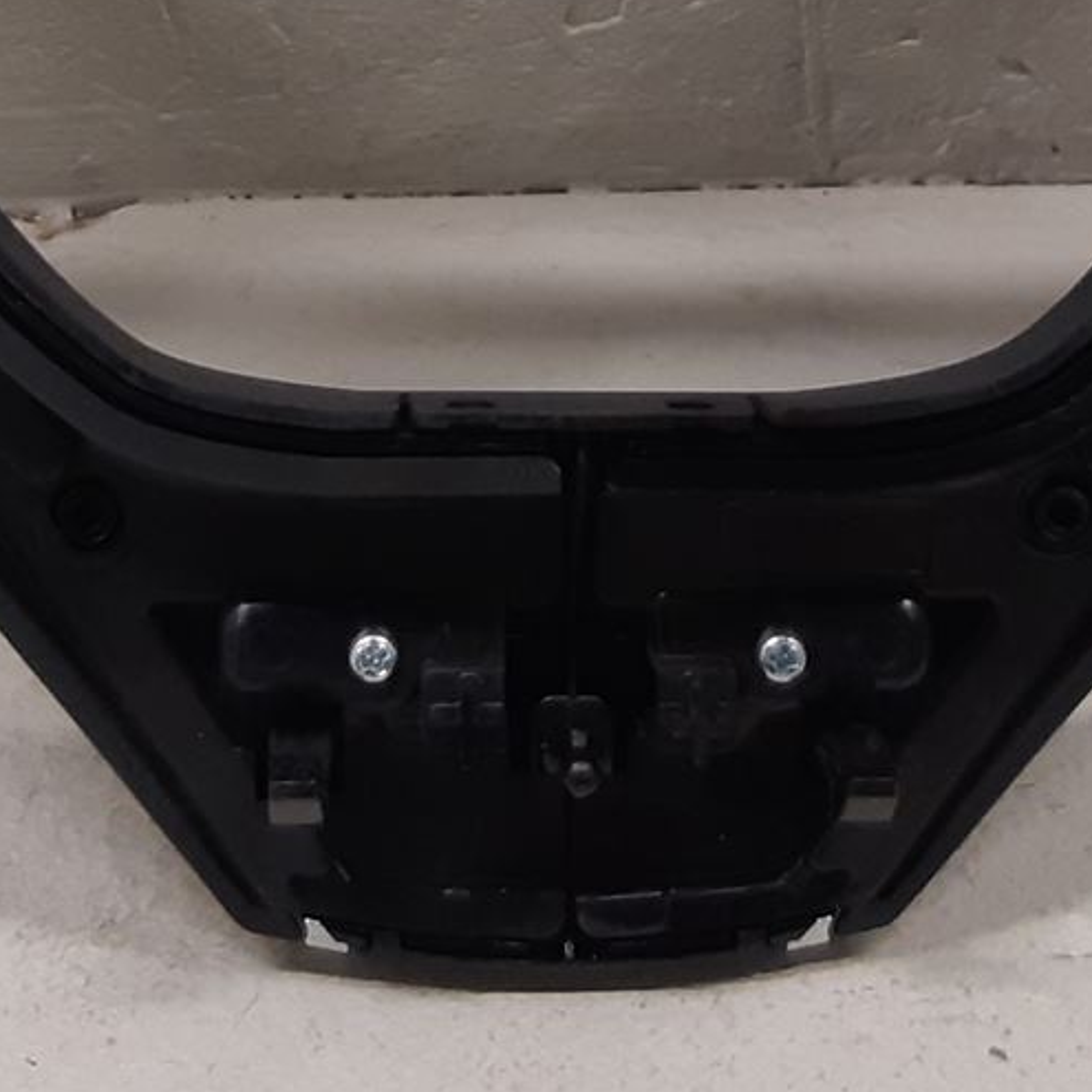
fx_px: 3391
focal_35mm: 95
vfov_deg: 17.4
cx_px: 417
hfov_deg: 18.3
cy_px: -243
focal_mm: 3.93
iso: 160
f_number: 1.7
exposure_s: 1/50
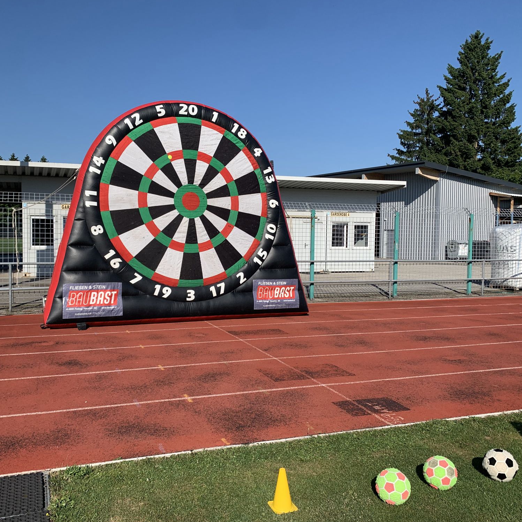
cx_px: 229
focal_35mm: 31
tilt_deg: -3.5
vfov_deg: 52.5
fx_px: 529
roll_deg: -1.2
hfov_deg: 52.4
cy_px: 260
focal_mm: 4.25
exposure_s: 1/3401
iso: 25
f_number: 1.8
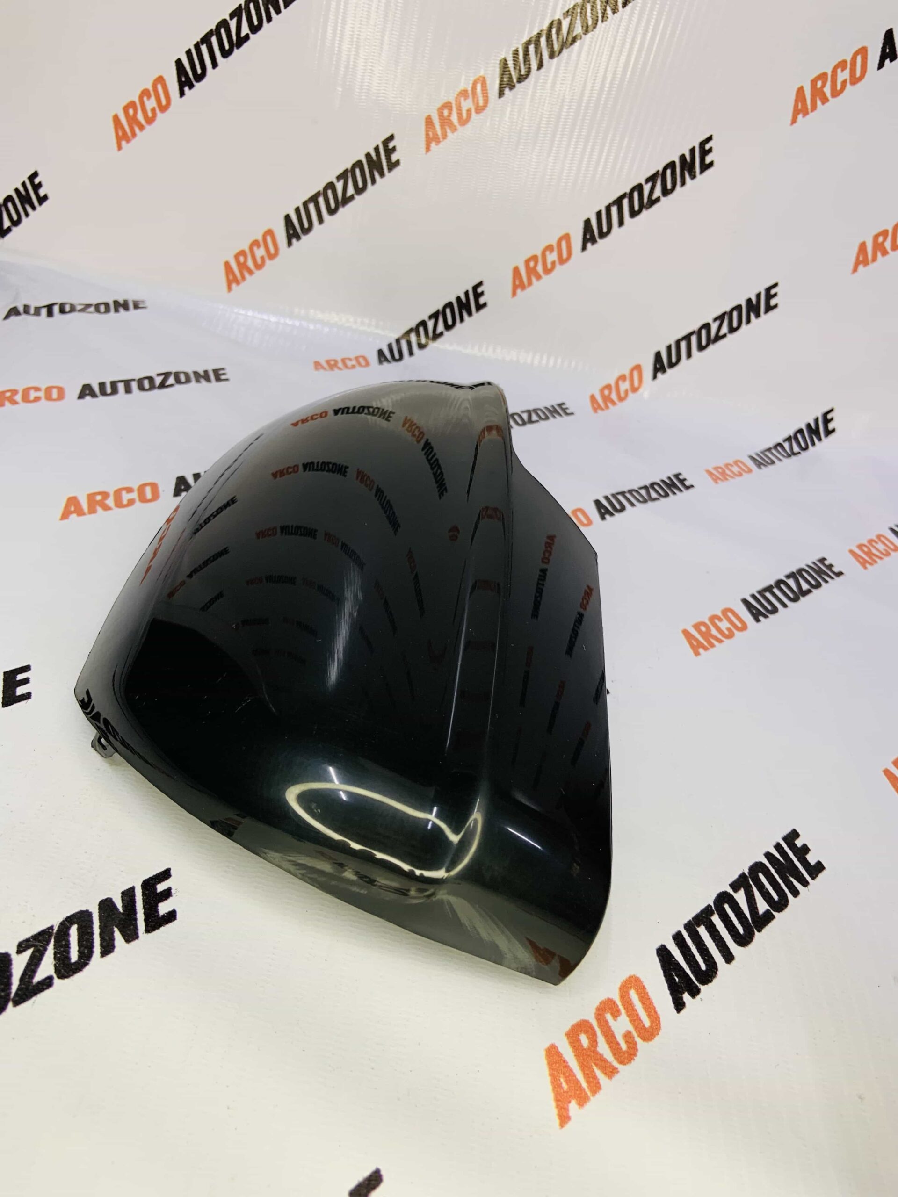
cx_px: 449
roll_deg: -14.7
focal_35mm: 26
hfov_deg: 53.1
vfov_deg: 67.3
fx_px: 899
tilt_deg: -34.0
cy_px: 598
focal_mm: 4.25
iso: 50
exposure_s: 1/50
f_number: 1.8
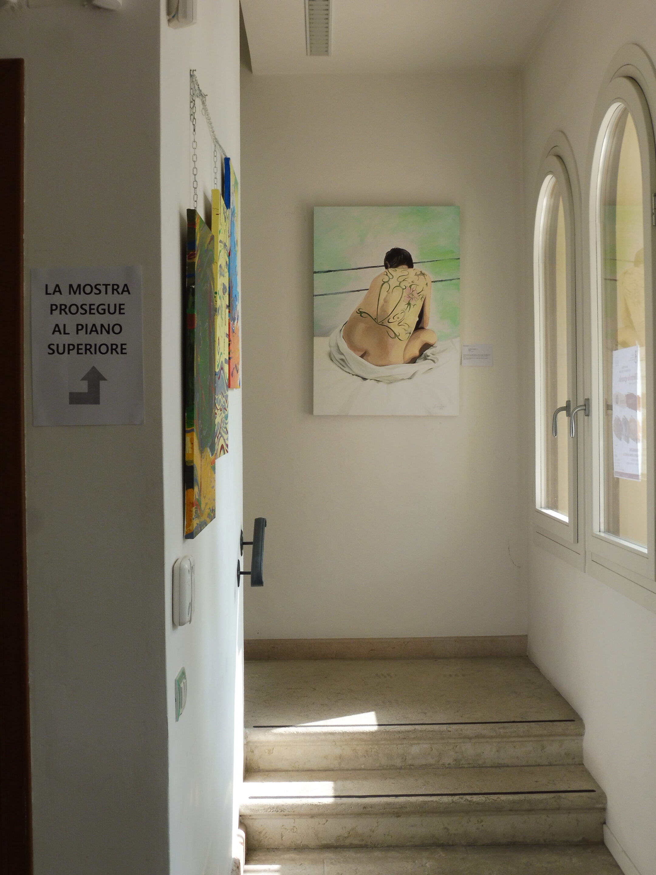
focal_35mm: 44
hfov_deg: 32.9
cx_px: 328
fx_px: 1112
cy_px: 438
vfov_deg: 42.9
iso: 100
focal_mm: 7.9
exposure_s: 1/125
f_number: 4.5
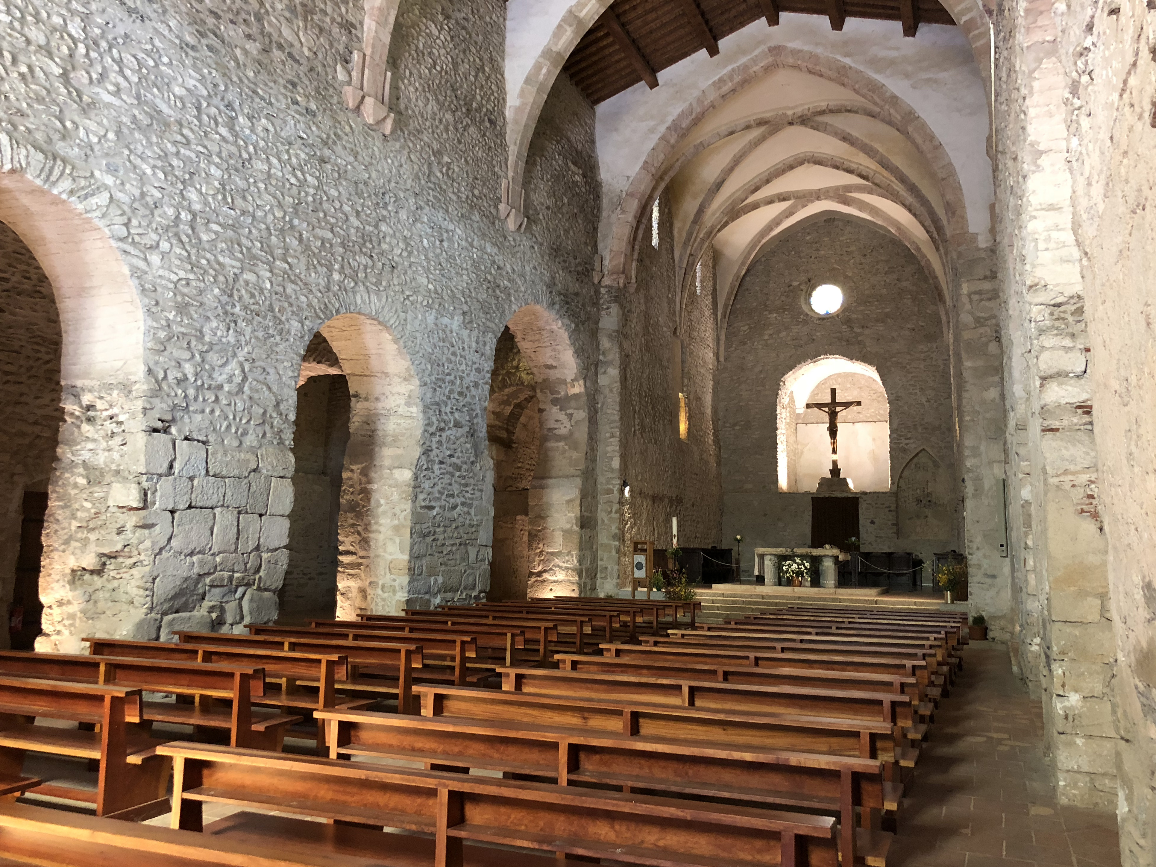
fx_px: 969
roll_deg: -0.1
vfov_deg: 48.2
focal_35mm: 29
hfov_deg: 61.7
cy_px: 440
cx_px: 579
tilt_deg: +7.1
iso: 80
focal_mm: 4
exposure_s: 1/7
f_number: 1.8
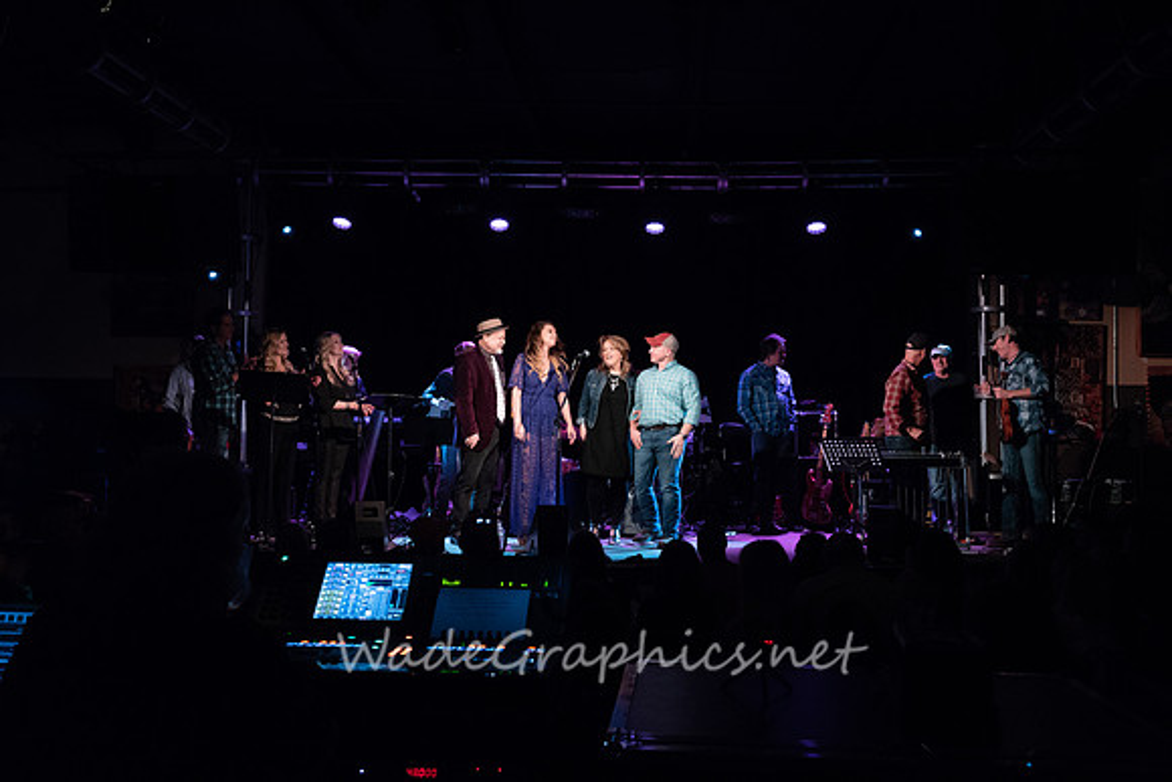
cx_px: 586
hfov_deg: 58.7
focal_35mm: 32
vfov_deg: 41.1
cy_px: 391
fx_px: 1042
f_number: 6.3
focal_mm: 32
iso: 6400
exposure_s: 1/125
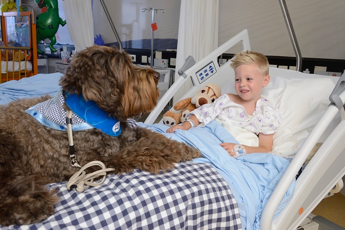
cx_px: 172
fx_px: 306
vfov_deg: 41.0
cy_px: 115
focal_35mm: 32
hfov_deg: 58.8
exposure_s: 1/125
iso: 500
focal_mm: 32
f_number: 8
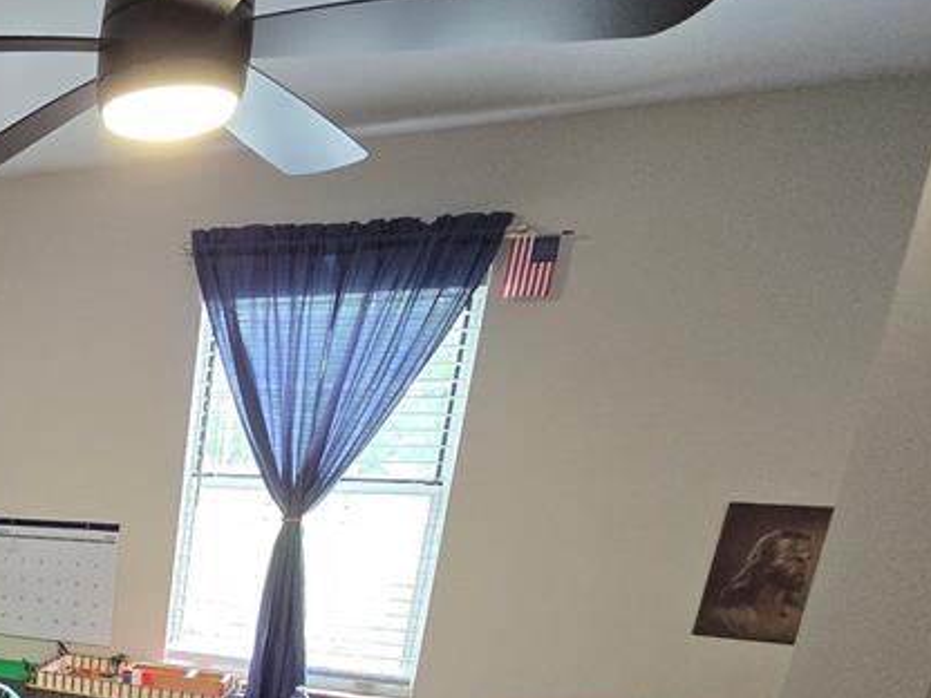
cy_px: 682
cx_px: -139
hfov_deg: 42.0
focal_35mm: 32
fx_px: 861
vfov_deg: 39.5
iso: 400
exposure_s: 1/60
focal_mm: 2.2
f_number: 2.2
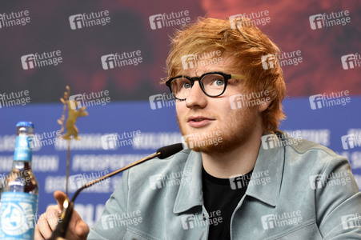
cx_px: 180
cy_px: 120
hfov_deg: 14.0
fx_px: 1473
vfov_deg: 9.3
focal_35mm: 147
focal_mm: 98
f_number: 3.2
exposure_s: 1/200
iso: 640
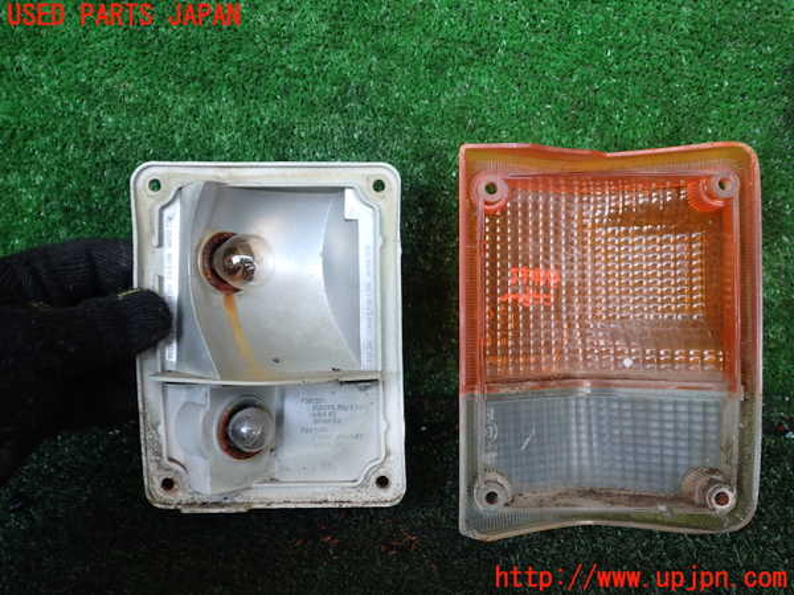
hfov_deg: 60.0
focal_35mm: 30
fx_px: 688
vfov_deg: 46.8
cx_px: 397
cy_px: 298
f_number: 2.3
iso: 125
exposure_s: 1/60
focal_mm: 5.4
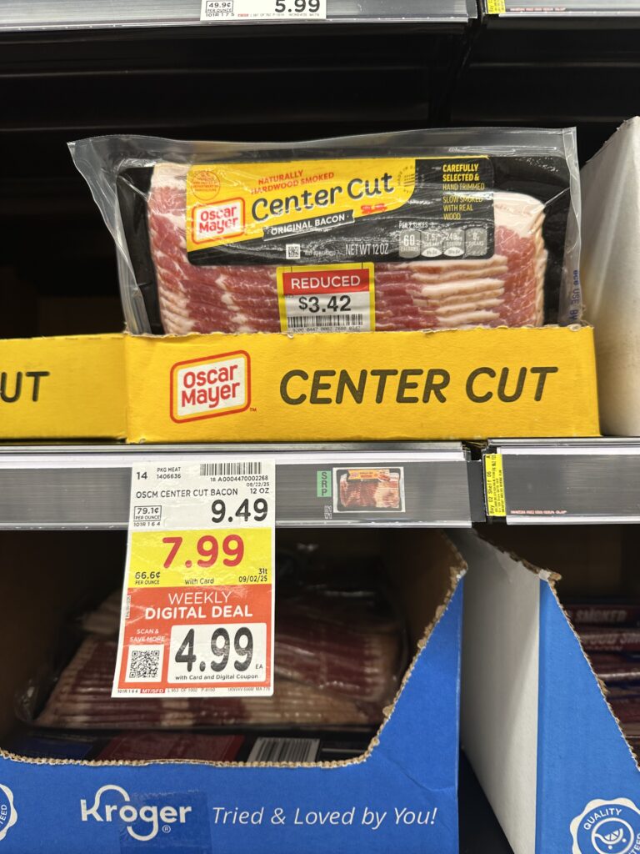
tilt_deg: -1.6
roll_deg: +0.6
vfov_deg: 71.6
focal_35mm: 24
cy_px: 427
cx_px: 320
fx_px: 592
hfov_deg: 56.8
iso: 80
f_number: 1.78
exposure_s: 1/105
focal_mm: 6.86
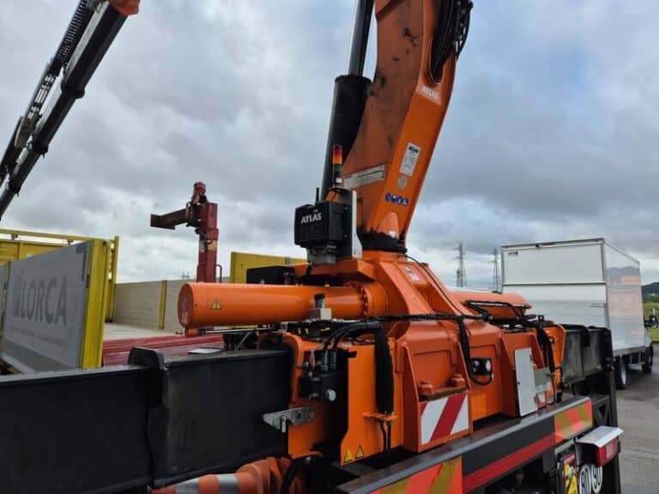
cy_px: 247
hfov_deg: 73.9
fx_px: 438
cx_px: 330
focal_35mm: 23
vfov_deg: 58.9
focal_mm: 5.4
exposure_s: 1/872
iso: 25
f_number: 1.8
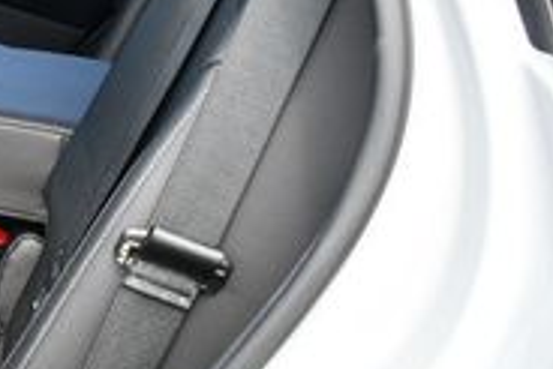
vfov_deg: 11.0
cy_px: 135
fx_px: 1922
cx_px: -358
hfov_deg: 14.8
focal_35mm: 125
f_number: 4.5
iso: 400
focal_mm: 18
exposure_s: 1/250
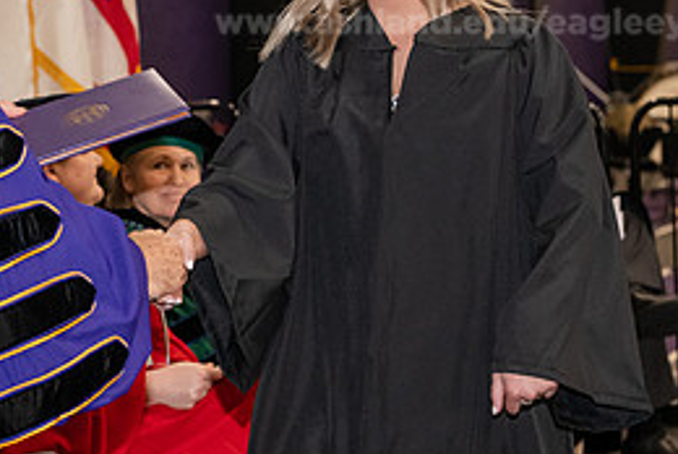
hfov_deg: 13.1
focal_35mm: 156
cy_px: 77
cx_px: 96
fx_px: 2941
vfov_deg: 8.8
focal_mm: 70
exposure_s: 1/200
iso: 2500
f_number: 5
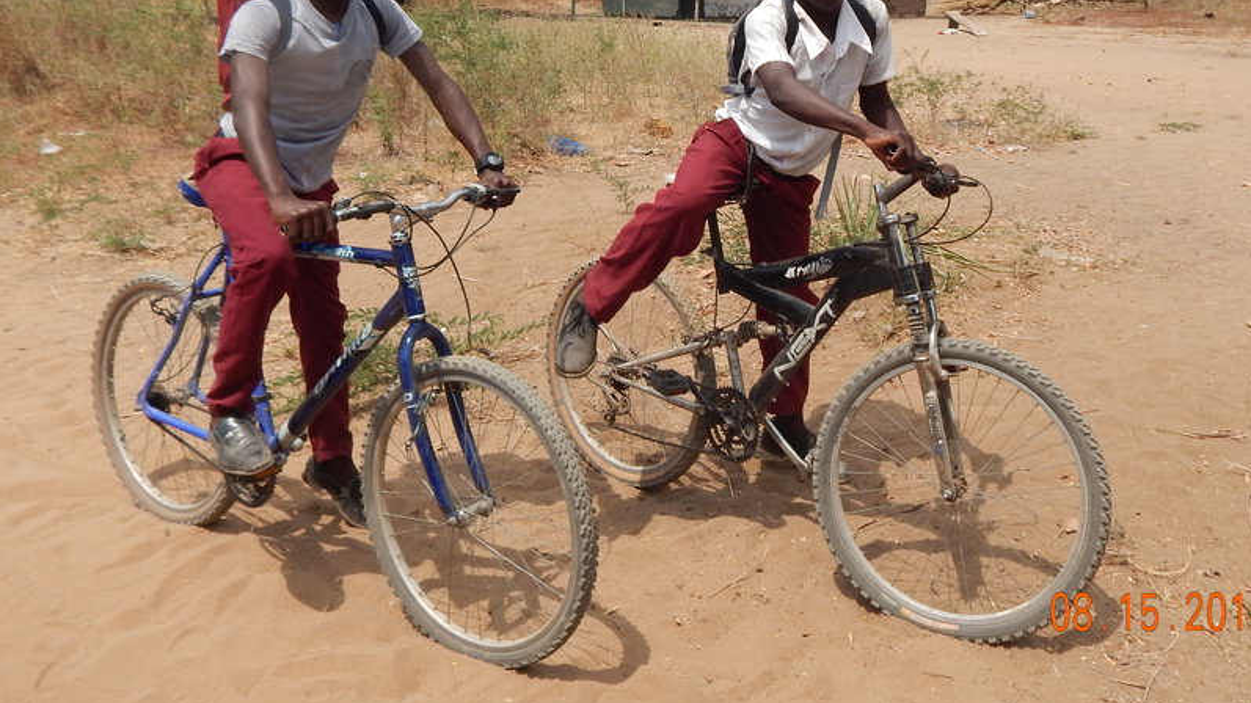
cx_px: 741
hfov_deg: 56.3
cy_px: 135
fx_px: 1161
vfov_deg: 32.7
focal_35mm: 35
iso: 125
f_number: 6.1
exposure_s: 1/500
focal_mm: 4.5
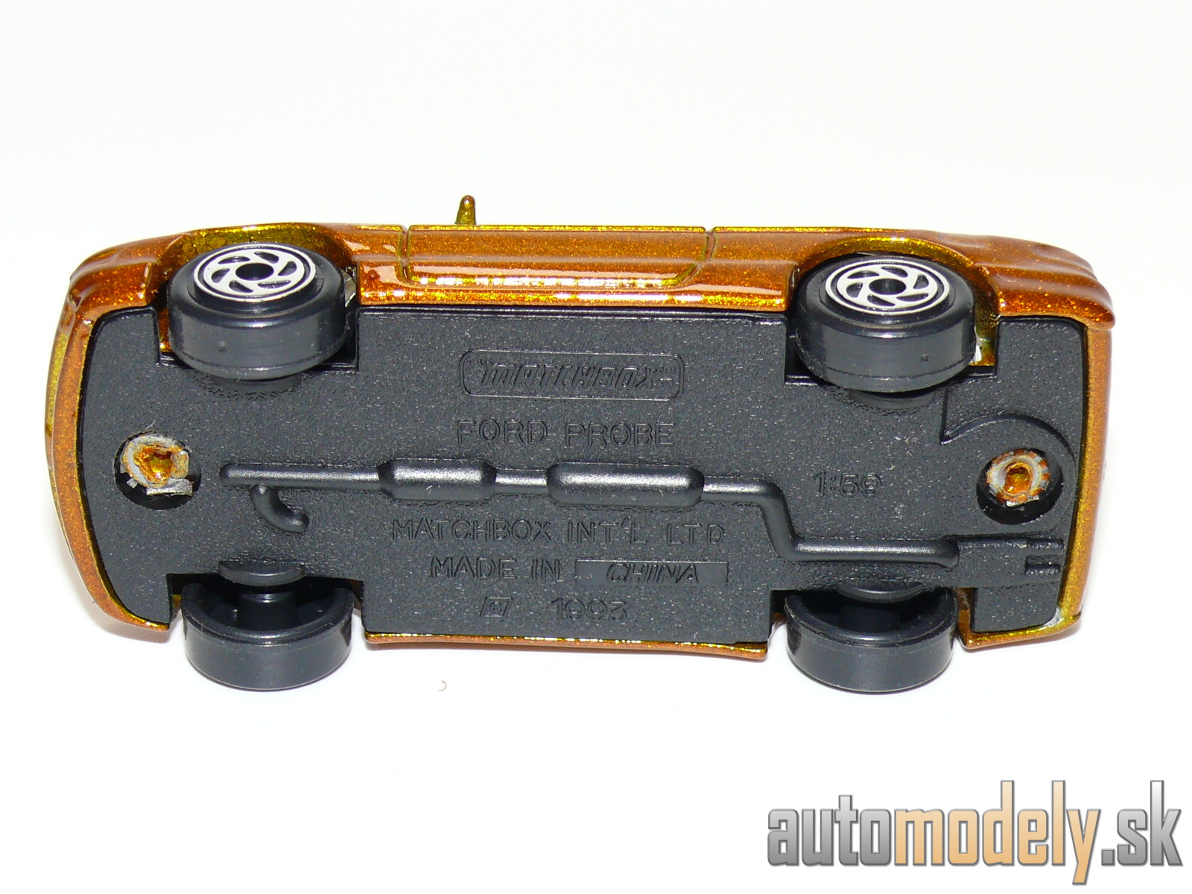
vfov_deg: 14.4
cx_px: 596
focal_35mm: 103
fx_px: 3547
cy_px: 447
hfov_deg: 19.1
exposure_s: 1/30
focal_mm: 13.4
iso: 100
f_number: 4
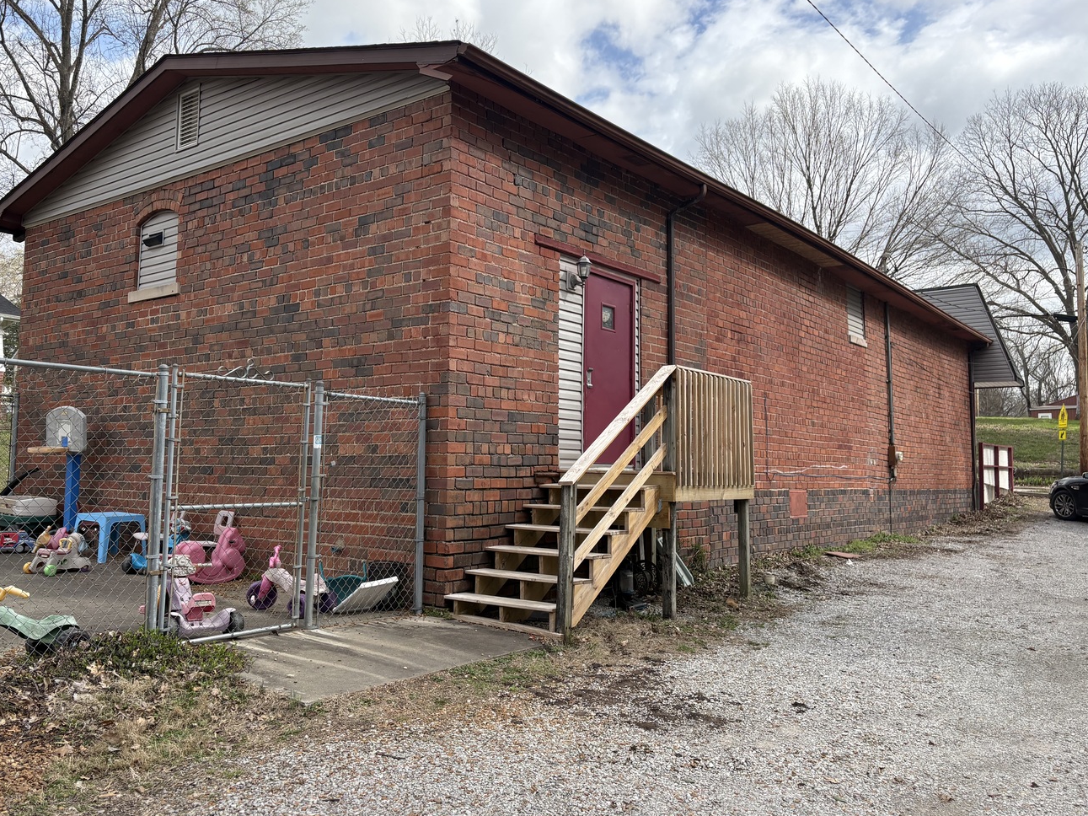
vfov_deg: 48.2
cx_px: 508
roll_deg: -0.8
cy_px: 376
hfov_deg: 61.6
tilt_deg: +5.7
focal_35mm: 29
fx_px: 911
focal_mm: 5.96
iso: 50
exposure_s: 1/2639
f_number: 1.6
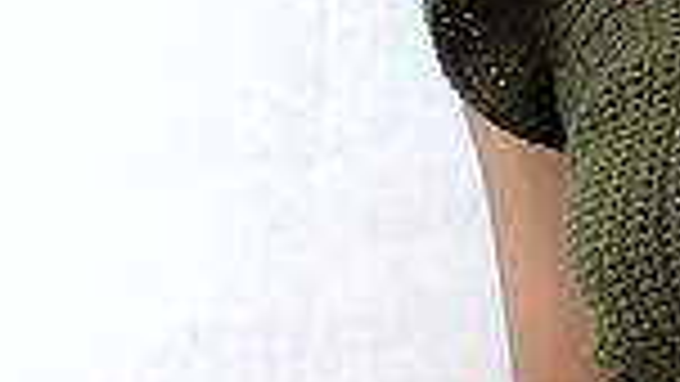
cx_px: 885
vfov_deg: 8.2
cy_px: 81
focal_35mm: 148
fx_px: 2669
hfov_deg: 14.0
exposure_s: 1/120
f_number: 2.2
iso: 32
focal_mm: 2.87
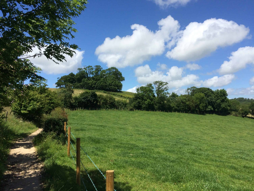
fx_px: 213
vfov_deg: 48.2
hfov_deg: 61.7
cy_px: 96
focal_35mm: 29
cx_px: 127
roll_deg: +2.9
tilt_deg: +3.6
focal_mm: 4.15
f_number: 2.2
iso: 32
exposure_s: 1/2933
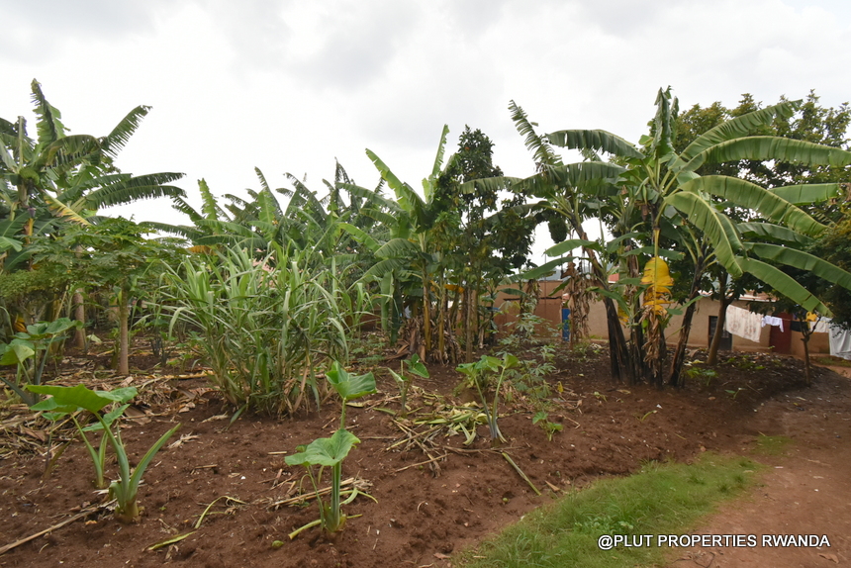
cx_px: 426
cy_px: 284
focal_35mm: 15
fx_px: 355
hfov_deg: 100.4
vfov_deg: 77.4
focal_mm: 10
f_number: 8
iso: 500
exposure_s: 1/250
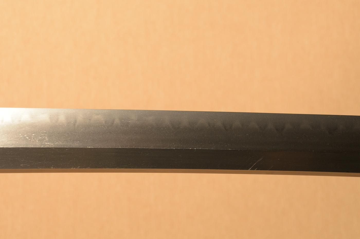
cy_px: 120
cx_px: 180
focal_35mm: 93
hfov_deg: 21.9
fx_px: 929
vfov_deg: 14.7
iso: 400
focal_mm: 62
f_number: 11
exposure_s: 1/2
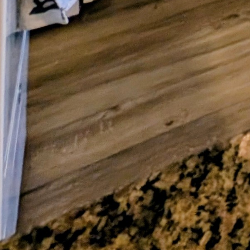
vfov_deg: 14.0
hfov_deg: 15.6
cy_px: -383
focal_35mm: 72
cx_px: 566
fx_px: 588
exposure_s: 1/54.5
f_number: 1.95
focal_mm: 2.23
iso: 91
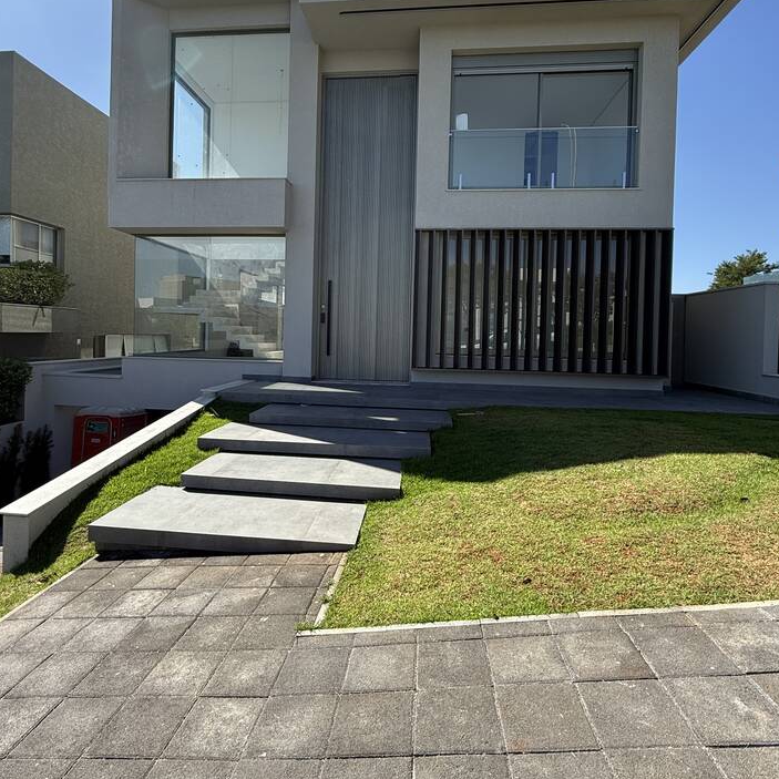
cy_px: 344
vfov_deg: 77.4
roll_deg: -2.0
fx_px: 484
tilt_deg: -0.1
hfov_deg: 77.6
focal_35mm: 19
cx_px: 370
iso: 50
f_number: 2.2
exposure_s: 1/1017
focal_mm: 2.22
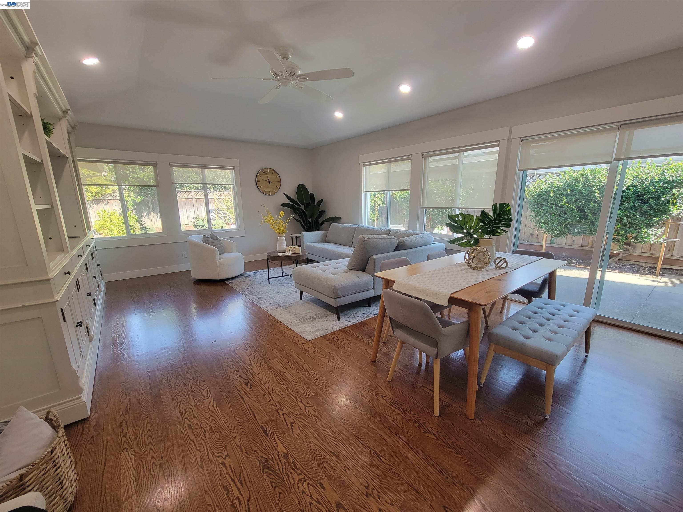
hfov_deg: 106.2
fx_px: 256
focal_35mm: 13
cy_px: 256
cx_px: 342
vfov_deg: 89.9
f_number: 2.2
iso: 125
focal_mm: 2.2
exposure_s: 1/60
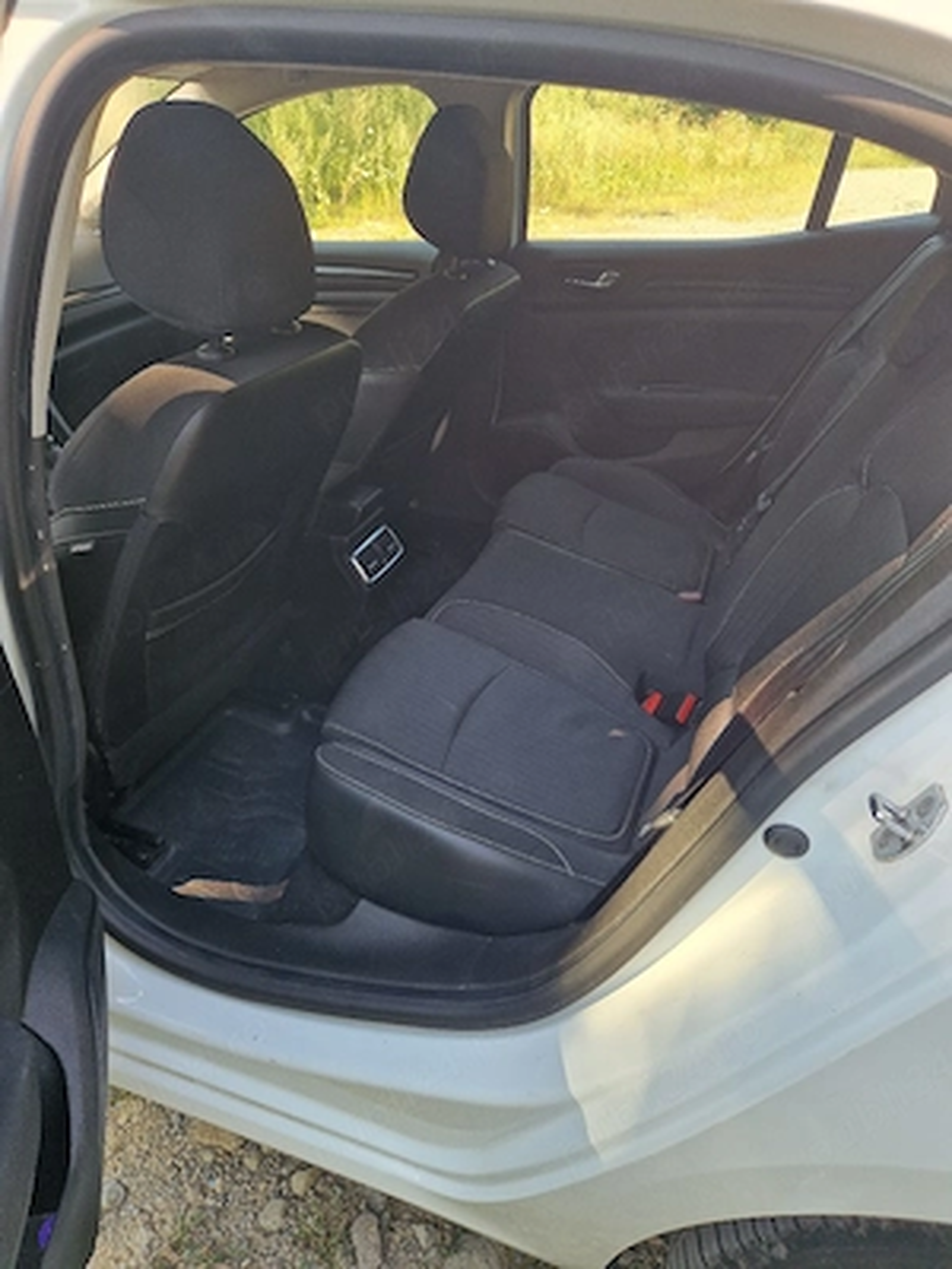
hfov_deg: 58.9
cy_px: 634
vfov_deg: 73.9
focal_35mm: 23
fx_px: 843
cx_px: 476
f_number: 1.8
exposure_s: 1/182
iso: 50
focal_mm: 5.4
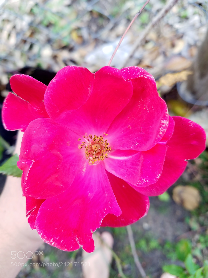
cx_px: 104
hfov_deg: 53.0
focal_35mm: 26
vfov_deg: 67.3
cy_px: 139
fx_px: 209
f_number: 1.7
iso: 50
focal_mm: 4.2
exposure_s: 1/180
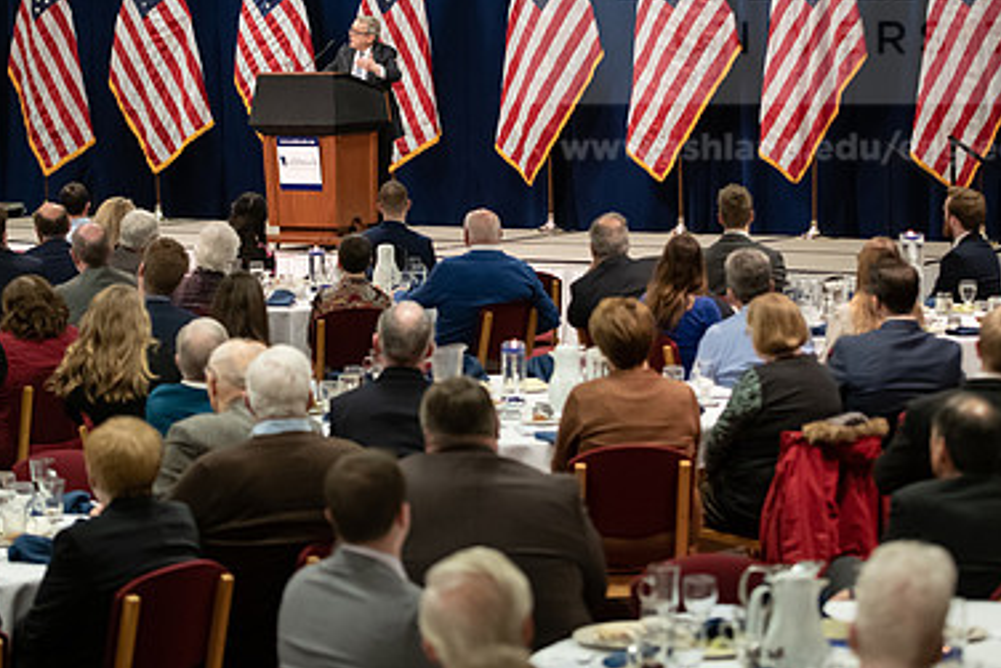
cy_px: 204
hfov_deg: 18.9
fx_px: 3004
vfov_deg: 12.7
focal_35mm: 108
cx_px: 439
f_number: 3.2
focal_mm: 70
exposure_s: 1/200
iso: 2000
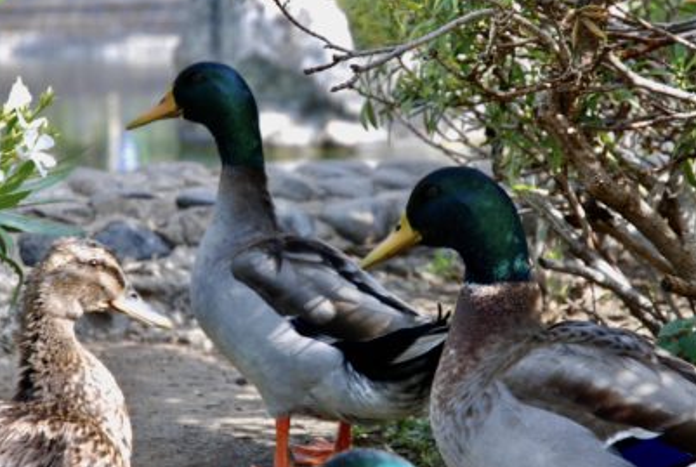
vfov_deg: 10.5
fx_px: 2537
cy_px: 244
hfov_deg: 15.6
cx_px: 363
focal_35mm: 131
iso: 220
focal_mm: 70
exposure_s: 1/125
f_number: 4.5
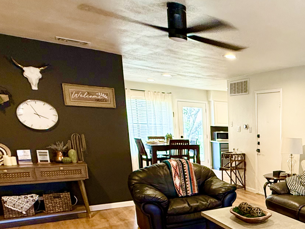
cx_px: 336
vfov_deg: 40.0
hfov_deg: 42.4
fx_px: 300
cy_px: 185
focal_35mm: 34
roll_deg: -2.1
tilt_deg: -11.3
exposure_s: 1/60
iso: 320
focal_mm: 2.22
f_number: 2.2
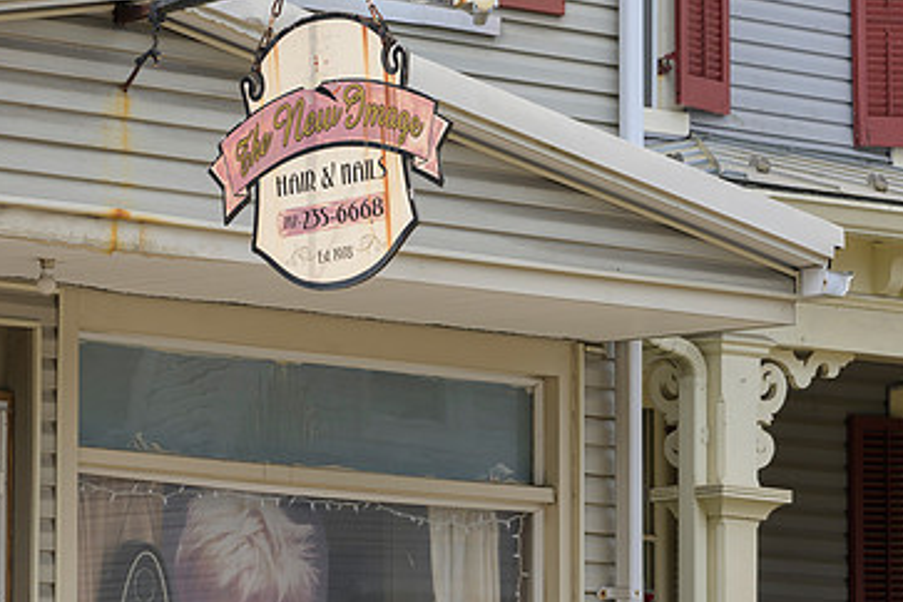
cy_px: 213
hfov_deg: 8.6
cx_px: 394
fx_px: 6020
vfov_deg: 5.7
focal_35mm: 240
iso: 100
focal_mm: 120
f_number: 8
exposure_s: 1/160
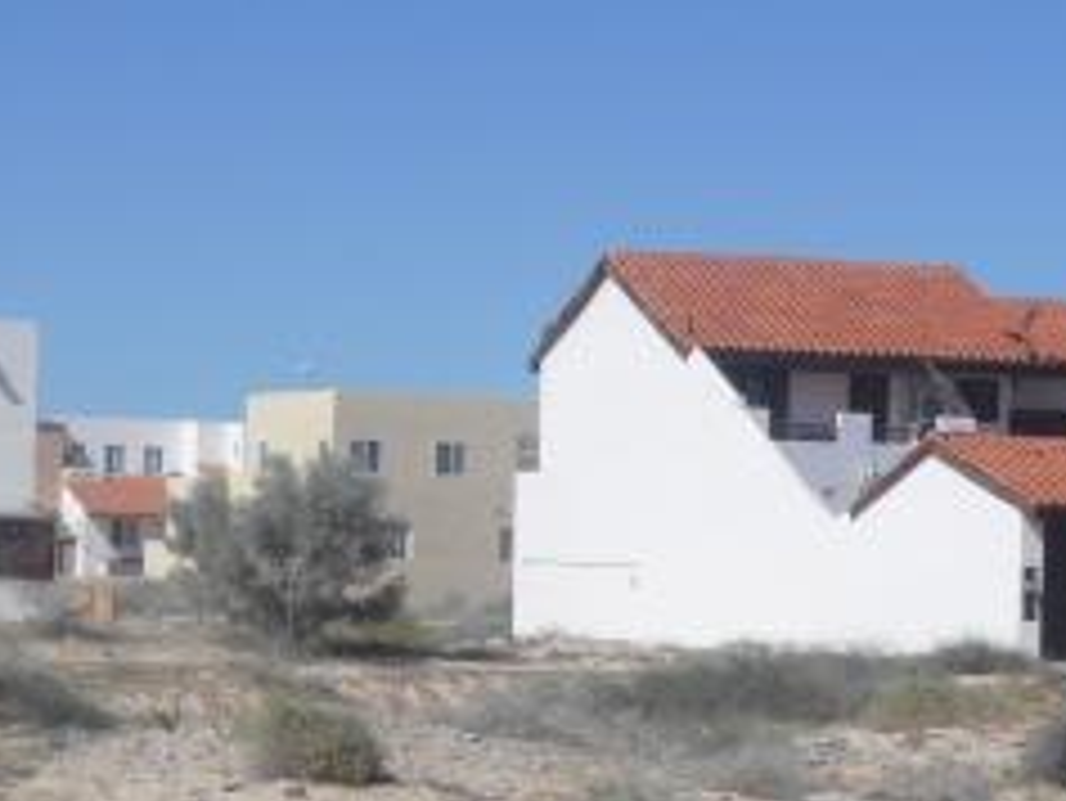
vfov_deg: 8.6
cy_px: 981
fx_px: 5238
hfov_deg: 11.6
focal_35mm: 170
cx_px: 702
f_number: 10.6
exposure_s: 1/160
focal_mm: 11.2
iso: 64
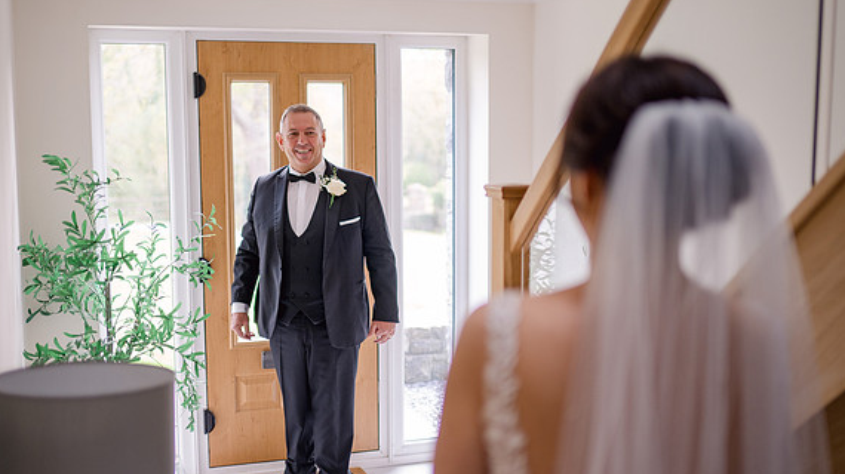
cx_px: 390
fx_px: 1008
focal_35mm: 45
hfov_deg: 45.5
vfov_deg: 26.5
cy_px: 248
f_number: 1.4
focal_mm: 35
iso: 320
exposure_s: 1/320
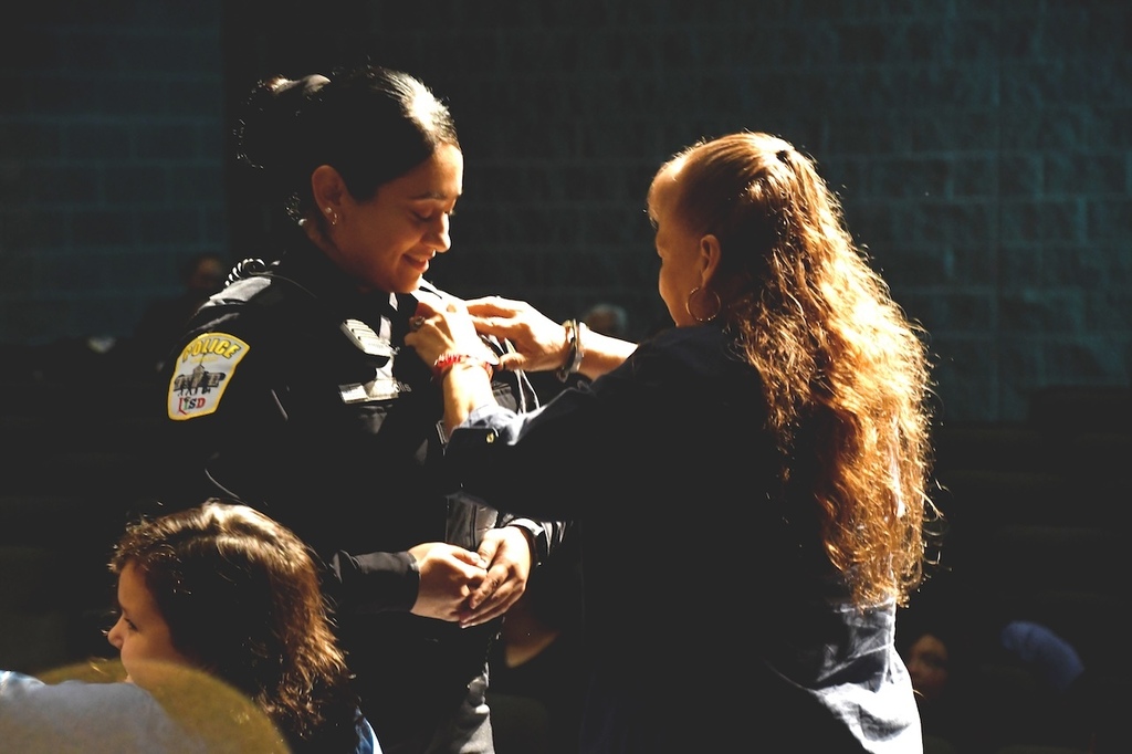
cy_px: 377
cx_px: 566
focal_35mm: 135
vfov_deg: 10.2
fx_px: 4243
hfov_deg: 15.2
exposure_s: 1/30
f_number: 5.6
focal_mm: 90
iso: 4000
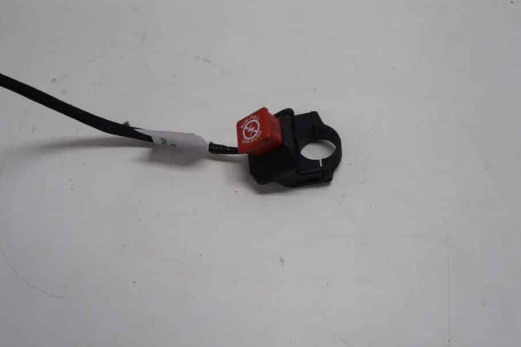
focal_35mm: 34
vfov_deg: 38.9
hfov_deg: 55.6
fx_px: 492
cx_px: 230
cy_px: 159
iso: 100
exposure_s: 1/80
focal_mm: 20
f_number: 4.5
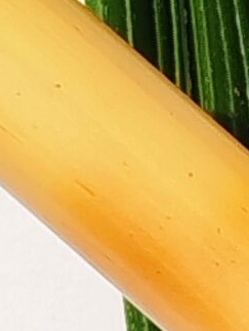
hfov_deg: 3.8
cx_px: 684
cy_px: 399
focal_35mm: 380
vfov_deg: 5.2
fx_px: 3637
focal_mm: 5.31
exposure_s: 1/1664
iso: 50
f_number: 1.7
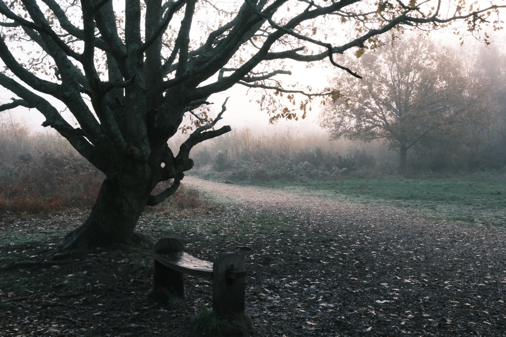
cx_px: 253
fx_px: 492
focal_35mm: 35
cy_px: 168
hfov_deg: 54.4
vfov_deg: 37.9
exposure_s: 1/100
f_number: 11
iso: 3200
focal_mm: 23.5
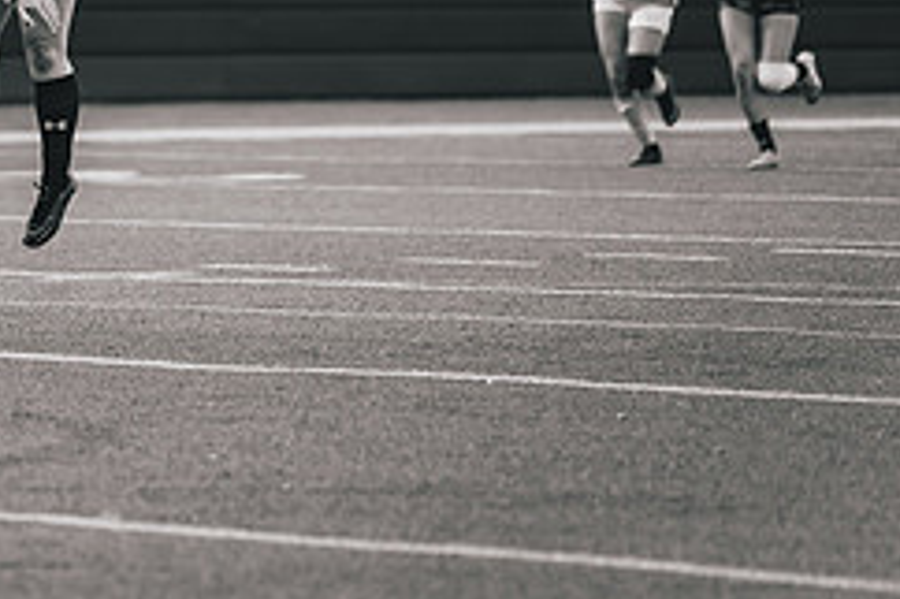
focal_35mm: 401
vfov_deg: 3.4
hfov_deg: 5.1
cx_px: -78
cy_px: -12
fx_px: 10018
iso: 400
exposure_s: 1/1000
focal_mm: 150
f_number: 2.8
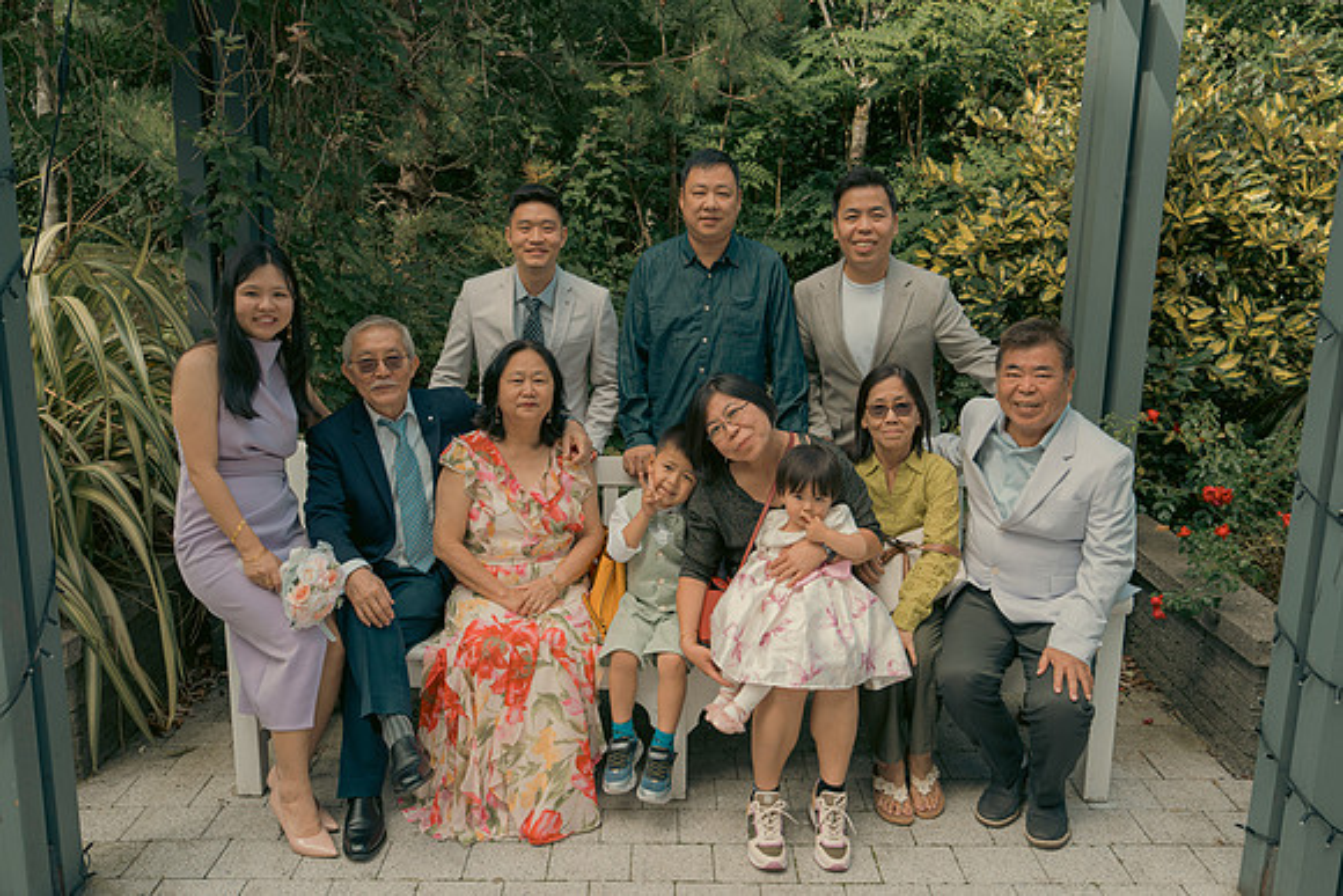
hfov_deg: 61.9
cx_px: 672
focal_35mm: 30
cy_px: 448
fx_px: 1119
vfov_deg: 43.6
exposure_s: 1/160
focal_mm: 30
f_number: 5
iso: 125
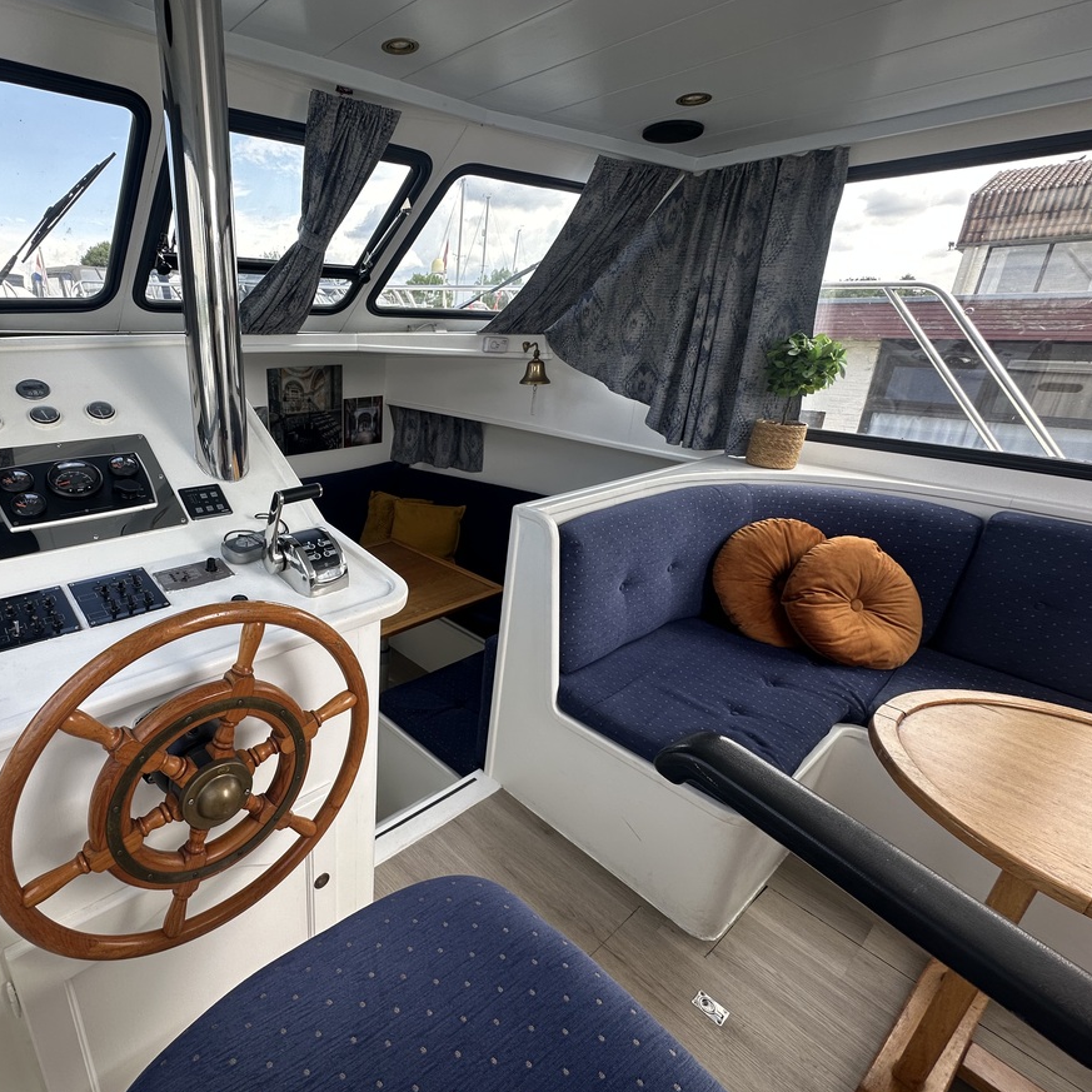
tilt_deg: -20.2
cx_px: 356
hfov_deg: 80.9
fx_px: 607
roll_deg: -0.2
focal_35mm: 17
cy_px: 552
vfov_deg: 84.0
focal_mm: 2.22
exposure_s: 1/99
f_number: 2.2
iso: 50
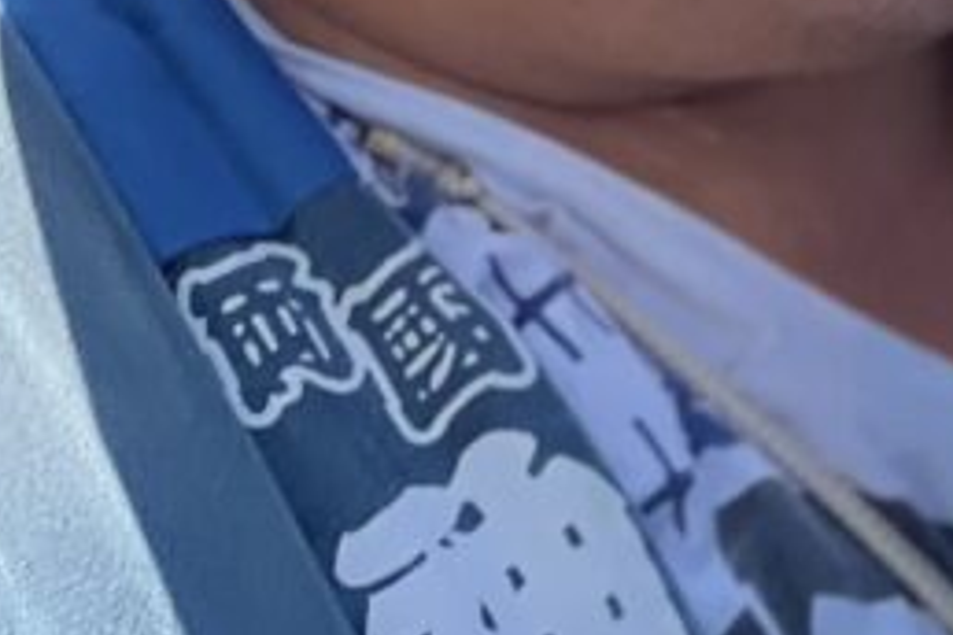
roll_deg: +0.8
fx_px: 10535
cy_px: -591
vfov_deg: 3.4
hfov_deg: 5.2
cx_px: 118
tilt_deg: +4.3
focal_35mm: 398
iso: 32
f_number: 2.8
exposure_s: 1/158
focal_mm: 9
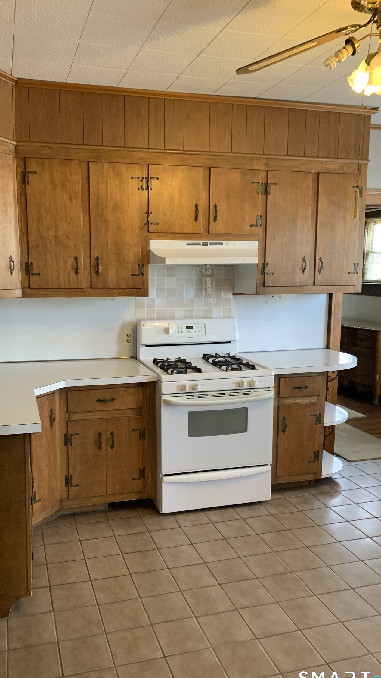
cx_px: 144
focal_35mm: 29
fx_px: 521
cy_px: 344
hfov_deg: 39.9
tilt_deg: -7.8
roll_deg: -0.1
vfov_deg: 66.1
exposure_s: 1/60
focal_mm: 4.25
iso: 160
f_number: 1.8
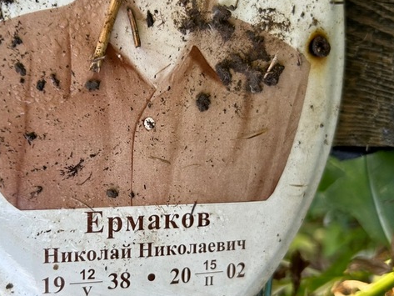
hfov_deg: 42.5
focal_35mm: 44
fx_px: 501
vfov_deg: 32.9
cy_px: 163
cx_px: 140
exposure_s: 1/161
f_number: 1.5
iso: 40
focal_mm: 5.7
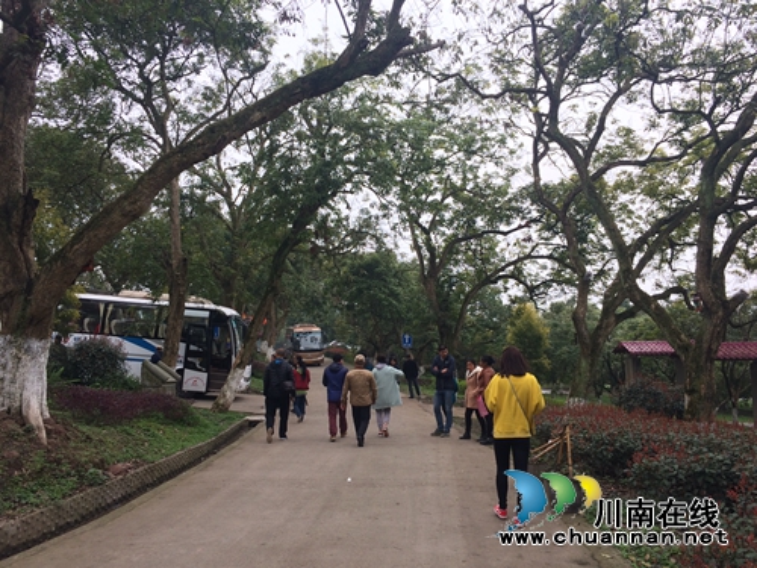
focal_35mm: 29
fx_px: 634
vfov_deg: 48.2
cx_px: 378
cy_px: 284
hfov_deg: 61.7
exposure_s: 1/149
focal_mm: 4.15
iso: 32
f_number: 2.2
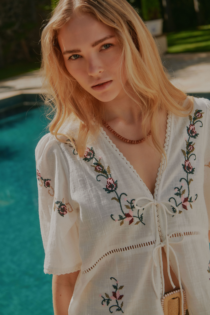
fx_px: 543
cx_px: 105
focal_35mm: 62
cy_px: 158
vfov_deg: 32.4
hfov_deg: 21.9
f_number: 7.1
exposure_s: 1/1250
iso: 160
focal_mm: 62
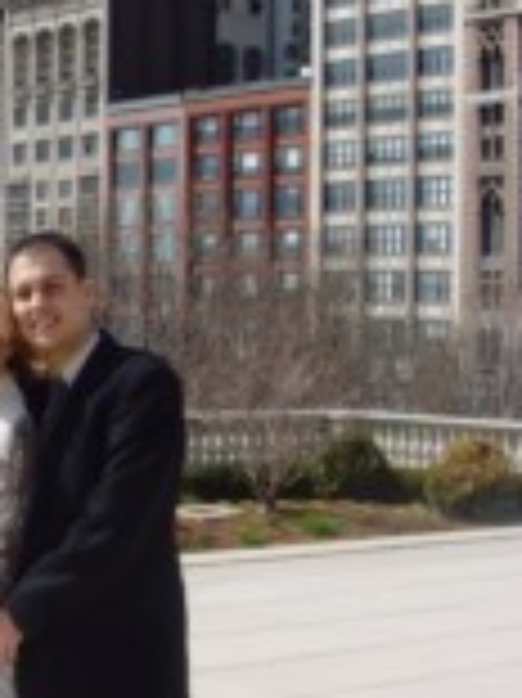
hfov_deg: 16.4
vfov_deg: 22.3
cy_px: 329
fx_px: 1772
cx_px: 0
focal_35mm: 88
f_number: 6.3
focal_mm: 6.6
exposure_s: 1/350
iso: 80
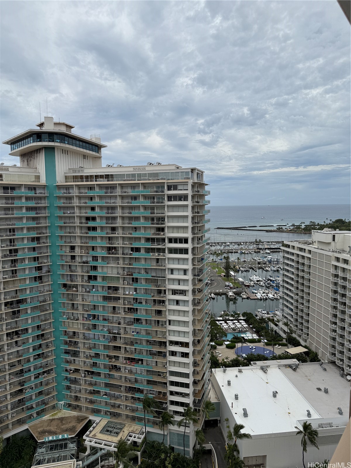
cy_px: 234
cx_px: 176
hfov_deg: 56.8
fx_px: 324
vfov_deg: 71.6
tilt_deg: -5.6
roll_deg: +0.7
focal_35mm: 24
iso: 80
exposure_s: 1/5714
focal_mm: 6.76
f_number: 1.78
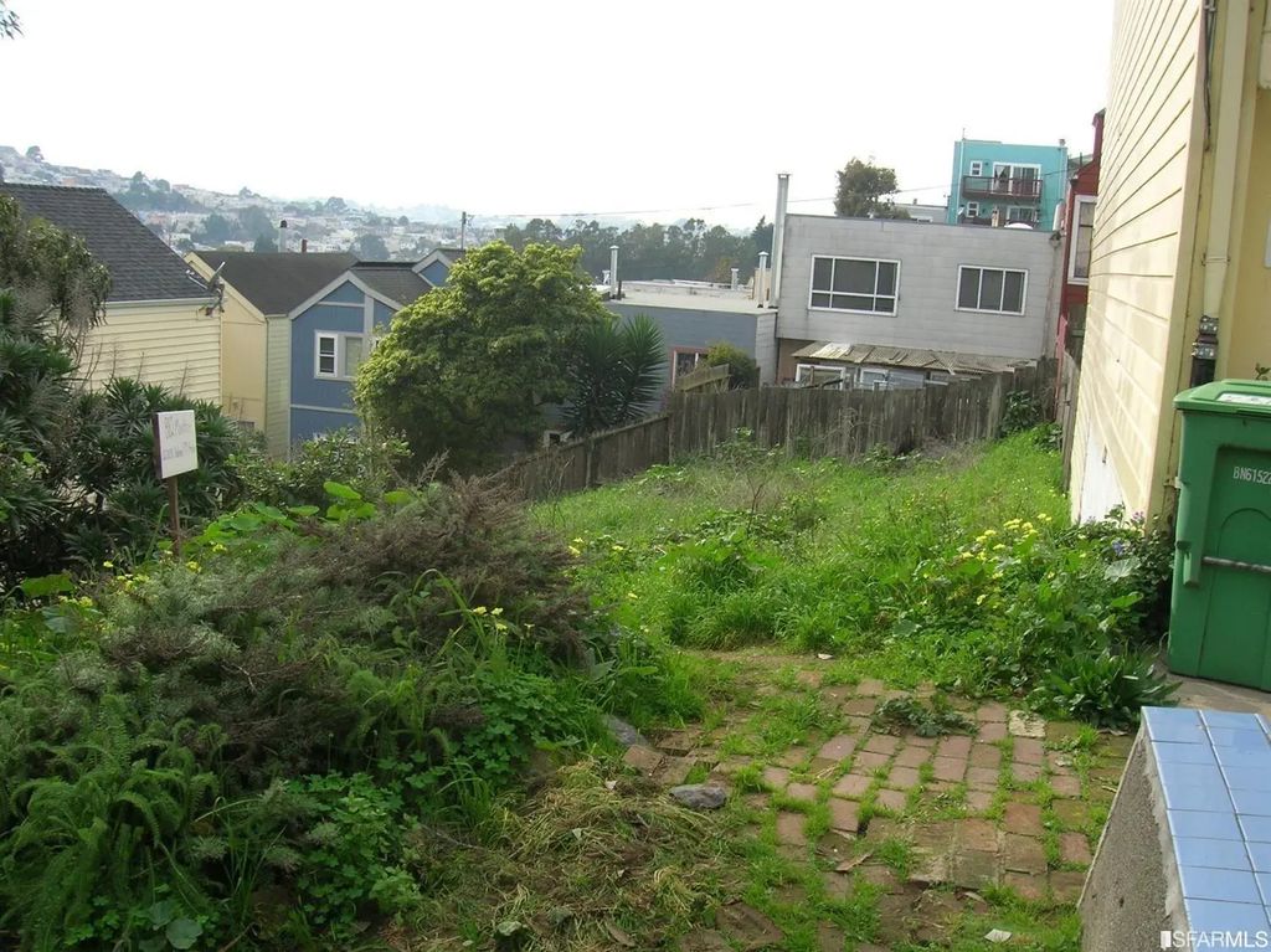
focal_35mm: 34
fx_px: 1248
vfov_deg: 41.8
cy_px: 476
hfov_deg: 54.0
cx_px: 636
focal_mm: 5.7
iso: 50
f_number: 4.9
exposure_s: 1/136
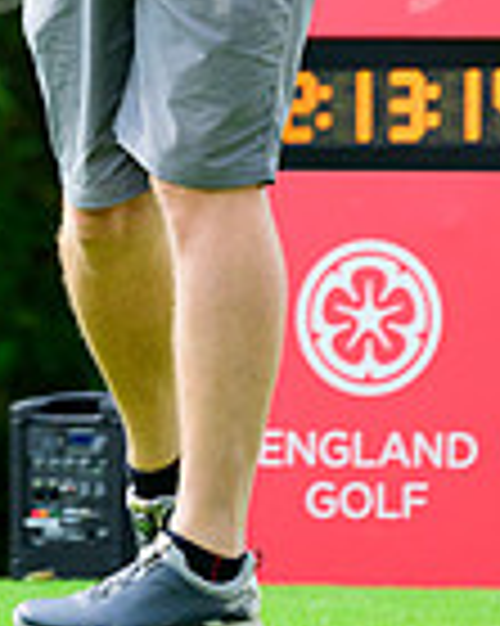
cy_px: -266
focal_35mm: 974
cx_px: -5
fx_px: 18036
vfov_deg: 2.0
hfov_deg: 1.6
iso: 1600
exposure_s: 1/2000
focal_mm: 320
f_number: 5.3
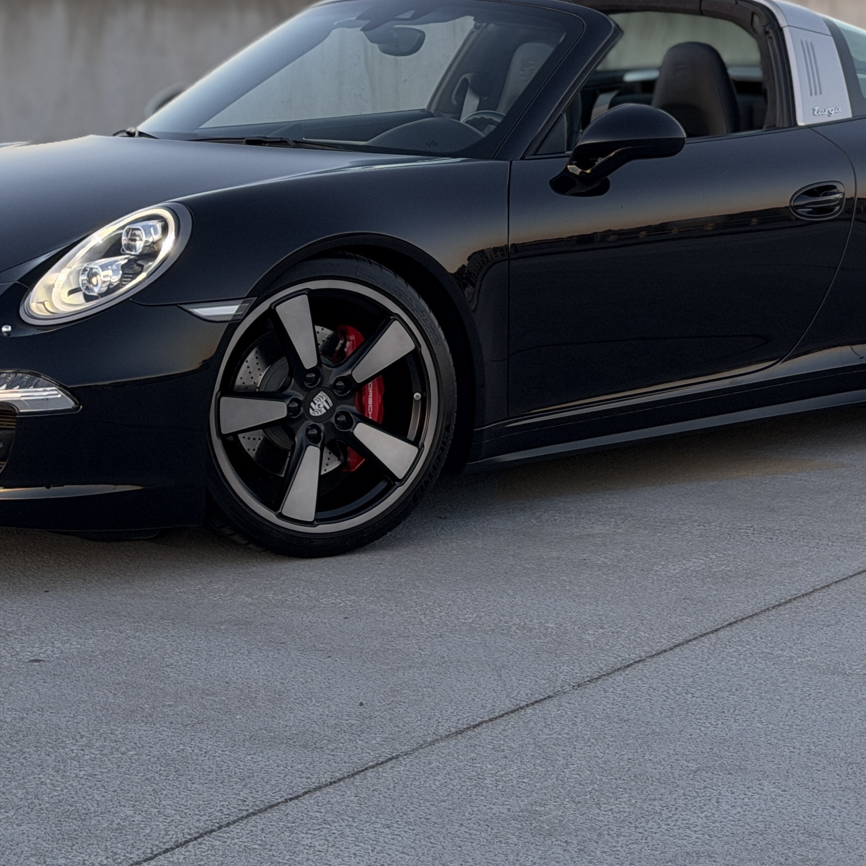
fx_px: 2859
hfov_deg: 17.2
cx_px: 470
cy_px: 113
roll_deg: -0.5
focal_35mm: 101
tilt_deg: -2.0
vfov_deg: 17.0
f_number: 1.78
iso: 64
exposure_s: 1/208
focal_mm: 6.76
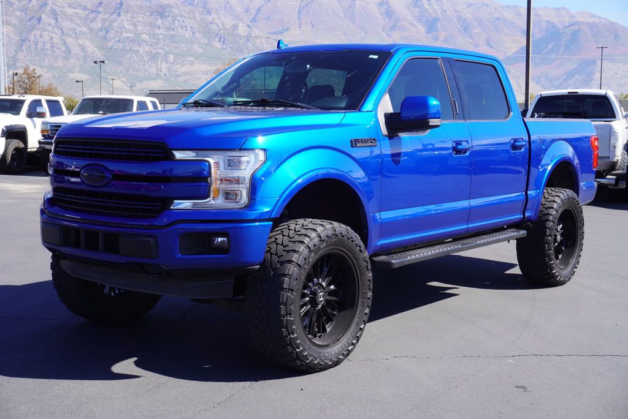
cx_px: 314
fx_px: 838
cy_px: 210
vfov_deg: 28.1
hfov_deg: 41.1
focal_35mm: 48
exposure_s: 1/100
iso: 100
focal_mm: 32
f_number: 9
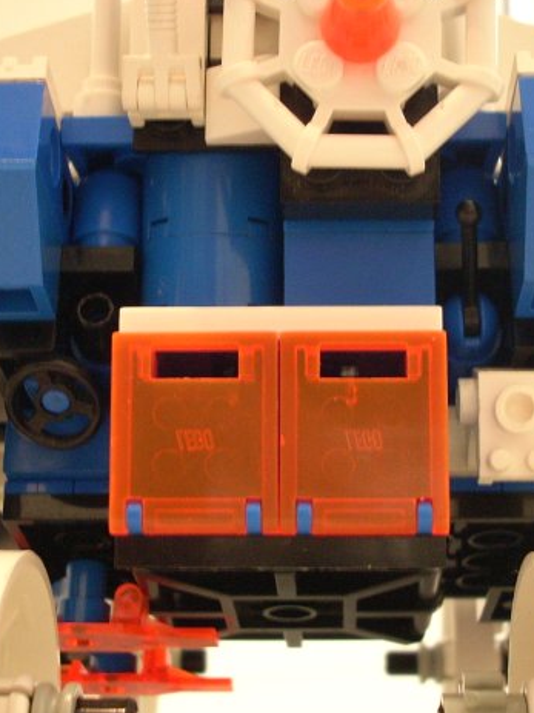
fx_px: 1317
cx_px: 285
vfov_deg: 30.3
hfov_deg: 22.9
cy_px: 354
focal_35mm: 64
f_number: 2.8
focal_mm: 6.2
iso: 200
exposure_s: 1/9.9
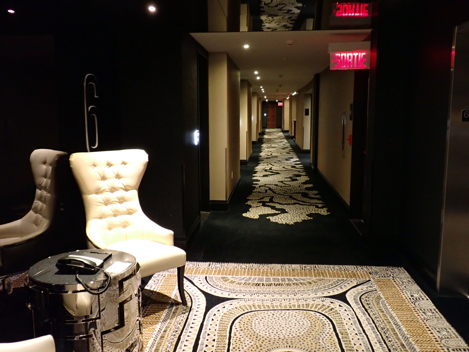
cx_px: 234
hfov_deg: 56.8
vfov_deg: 44.2
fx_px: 434
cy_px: 176
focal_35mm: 32
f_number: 2.4
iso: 800
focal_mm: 5.79
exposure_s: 1/15
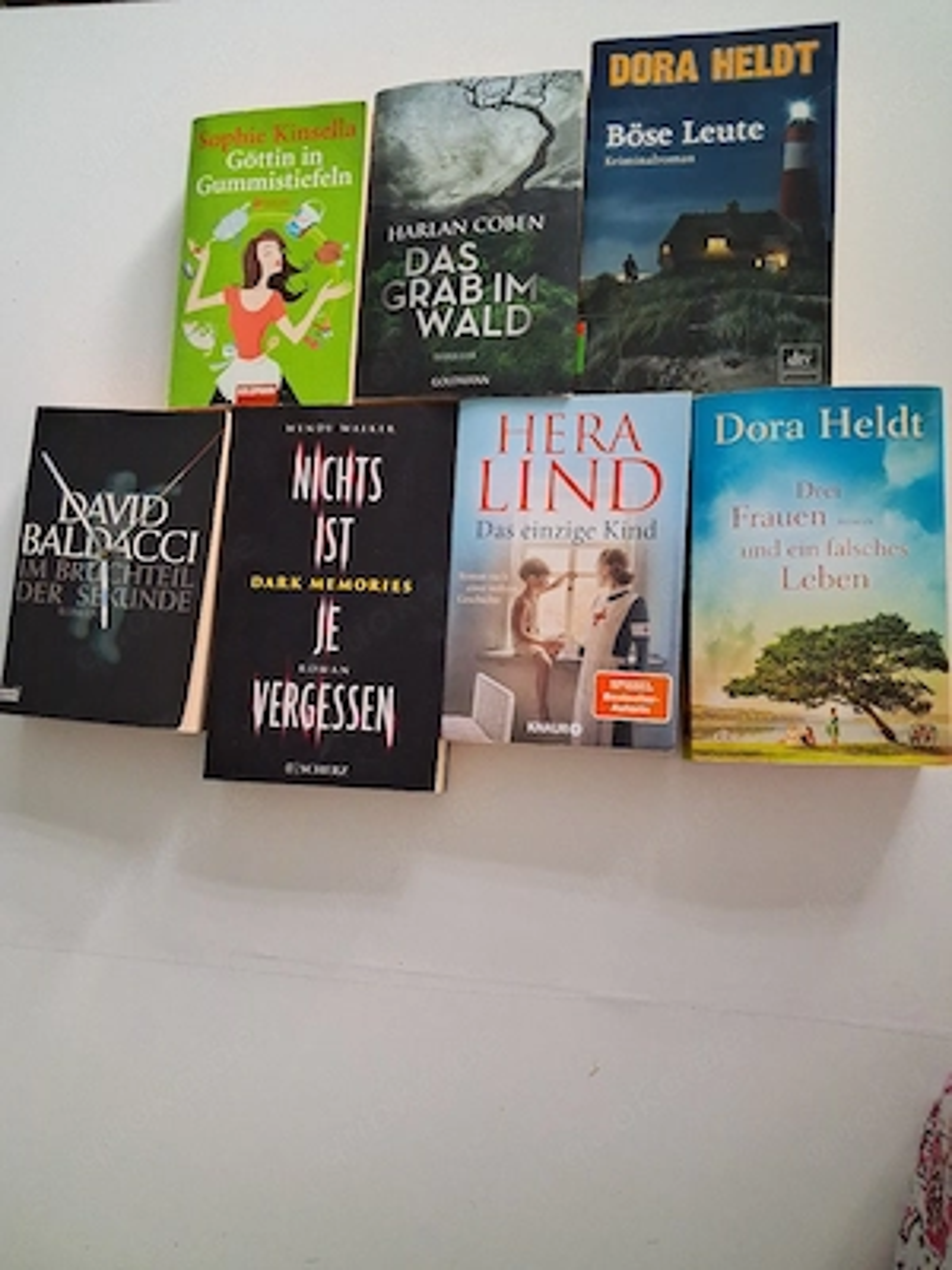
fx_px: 990
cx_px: 476
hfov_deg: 51.4
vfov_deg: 65.3
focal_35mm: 27
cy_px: 635
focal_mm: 4
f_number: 1.8
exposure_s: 1/10
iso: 1000
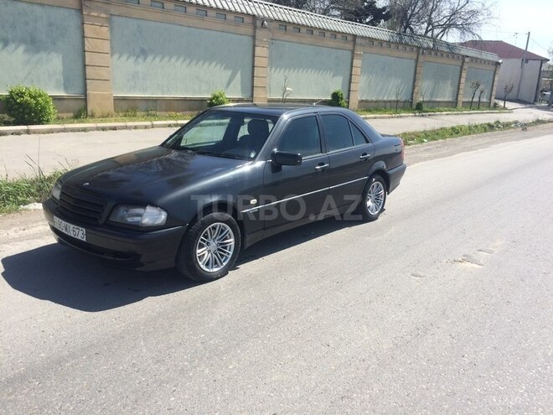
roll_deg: -2.4
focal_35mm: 29
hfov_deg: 61.7
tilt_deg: -13.6
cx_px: 276
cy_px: 208
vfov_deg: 48.2
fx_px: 463
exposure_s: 1/1786
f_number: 2.2
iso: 32
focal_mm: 4.15
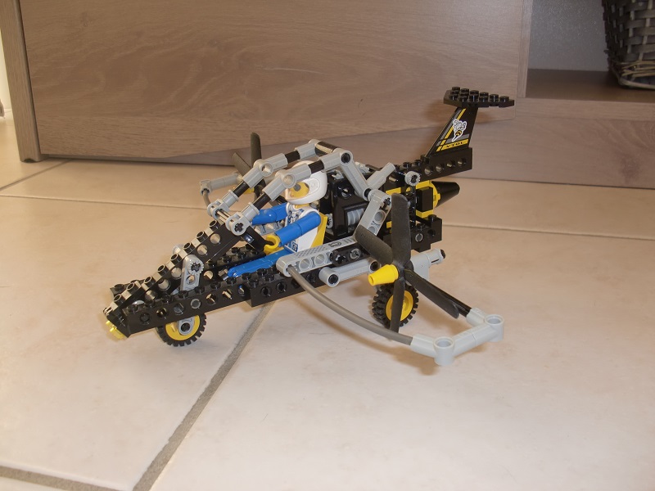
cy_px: 246
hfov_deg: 51.4
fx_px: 681
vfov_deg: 39.7
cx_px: 328
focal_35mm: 36
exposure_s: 1/60
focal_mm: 6.3
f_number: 2.8
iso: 64
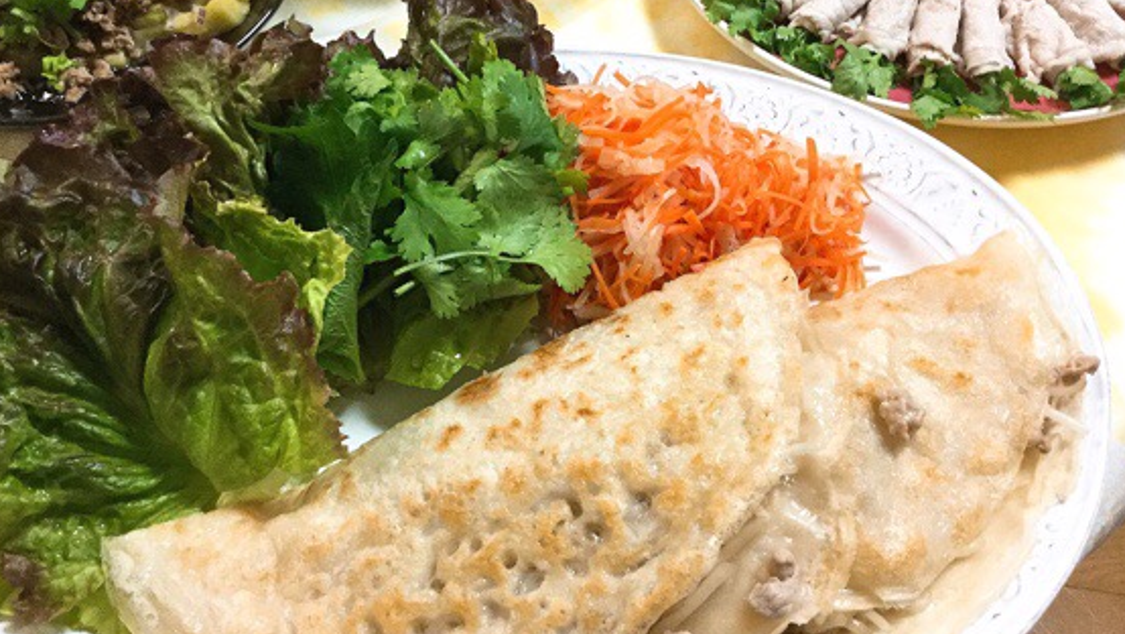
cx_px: 546
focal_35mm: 39
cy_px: 244
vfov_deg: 30.3
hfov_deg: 51.6
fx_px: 1164
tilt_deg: -54.3
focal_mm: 3.3
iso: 125
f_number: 2.4
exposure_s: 1/30
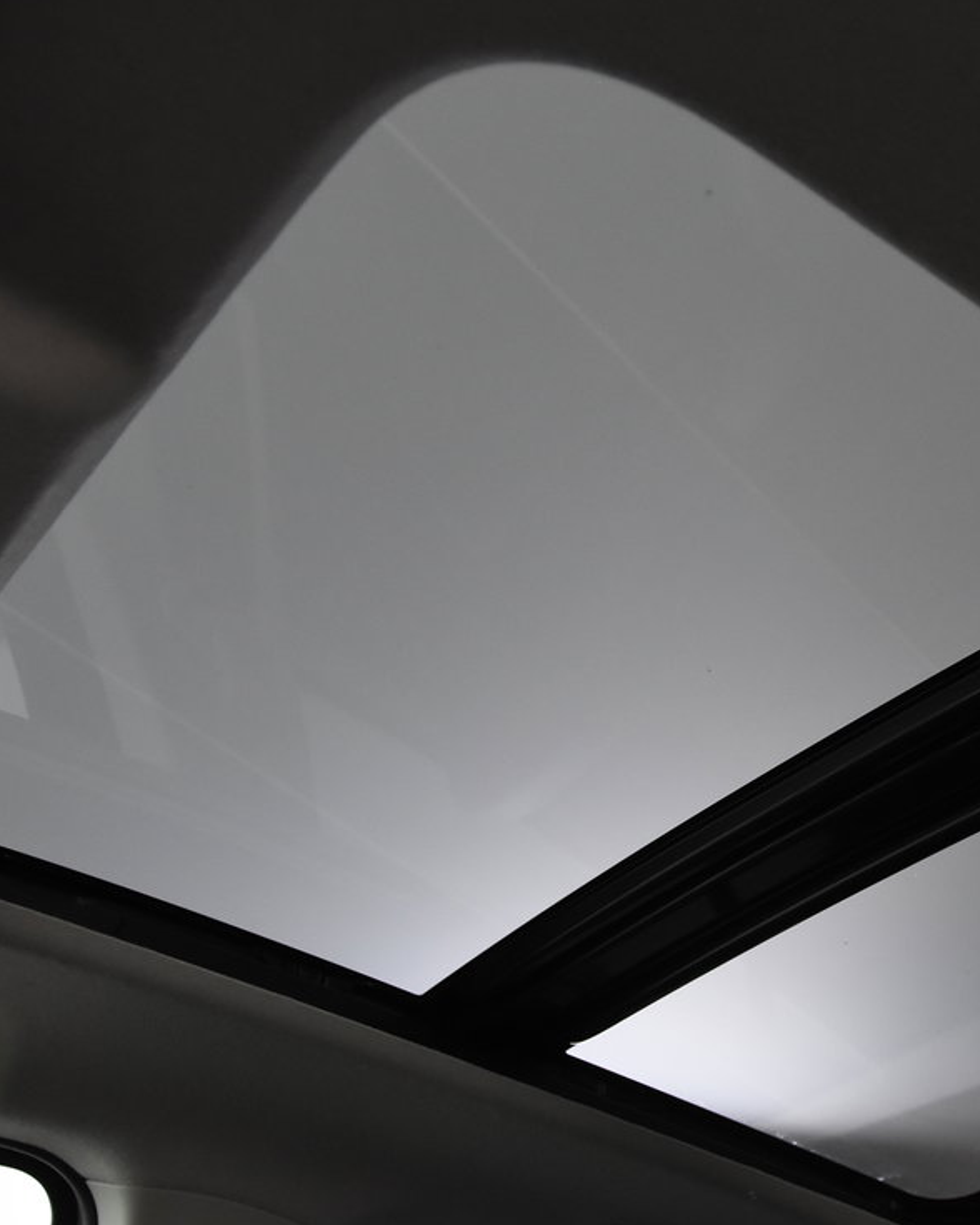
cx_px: 743
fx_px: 1777
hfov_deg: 30.3
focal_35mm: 49
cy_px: 634
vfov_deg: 38.0
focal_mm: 20
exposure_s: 1/60
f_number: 4
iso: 1600
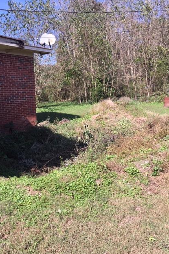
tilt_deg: -6.9
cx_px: 77
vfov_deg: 60.3
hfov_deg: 42.3
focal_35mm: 31
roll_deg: +1.0
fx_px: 218
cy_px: 126
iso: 32
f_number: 2.2
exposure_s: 1/964
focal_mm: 4.15
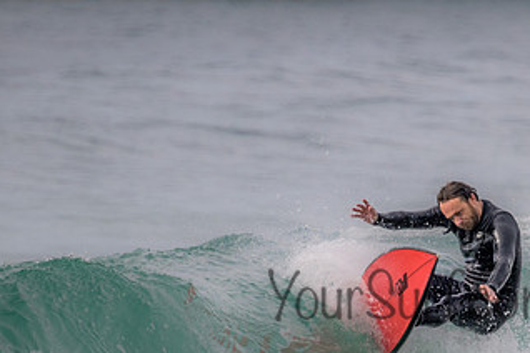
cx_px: 440
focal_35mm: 1458
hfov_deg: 1.4
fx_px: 21463
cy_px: 281
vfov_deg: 0.9
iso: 1600
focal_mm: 800
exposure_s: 1/2000
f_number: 11
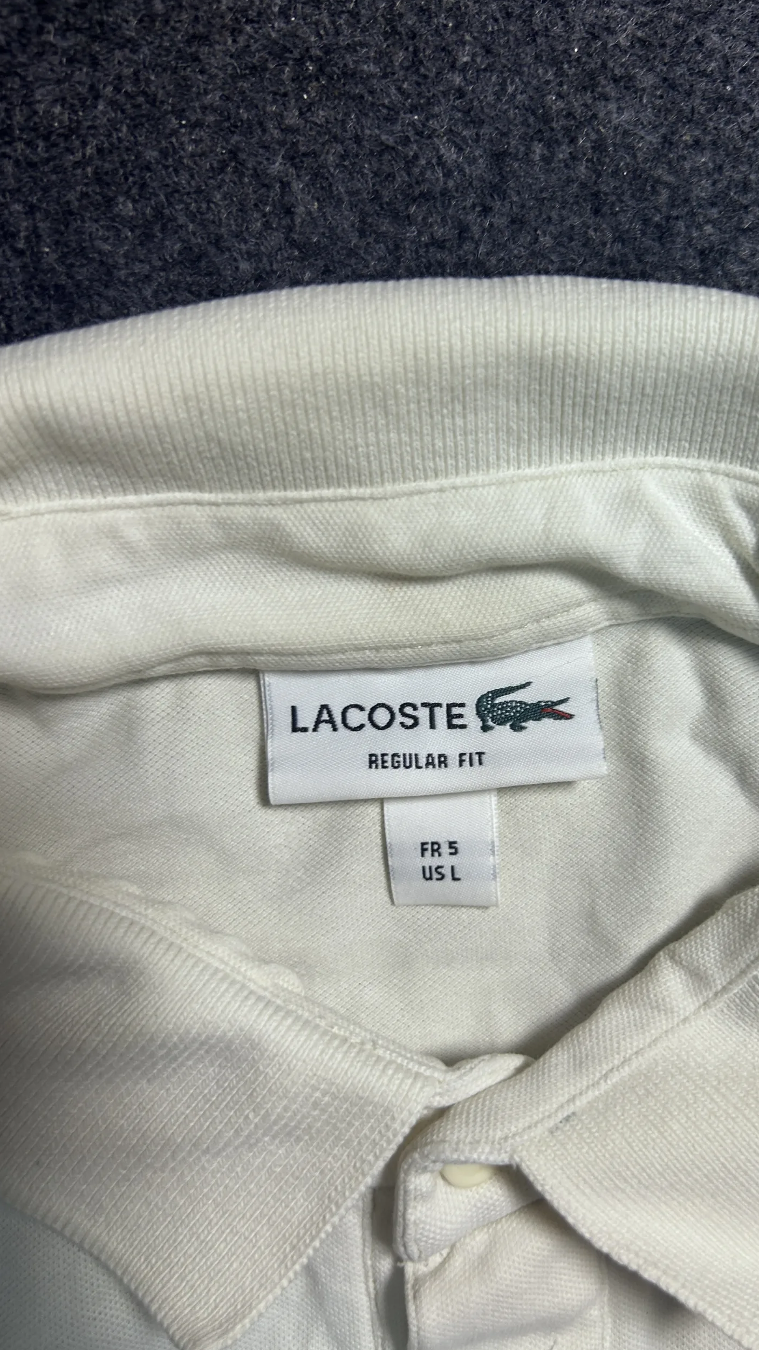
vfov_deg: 66.1
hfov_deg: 39.8
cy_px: 671
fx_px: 1037
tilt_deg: -59.3
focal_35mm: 29
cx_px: 485
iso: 64
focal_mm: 5.7
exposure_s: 1/100
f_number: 1.5
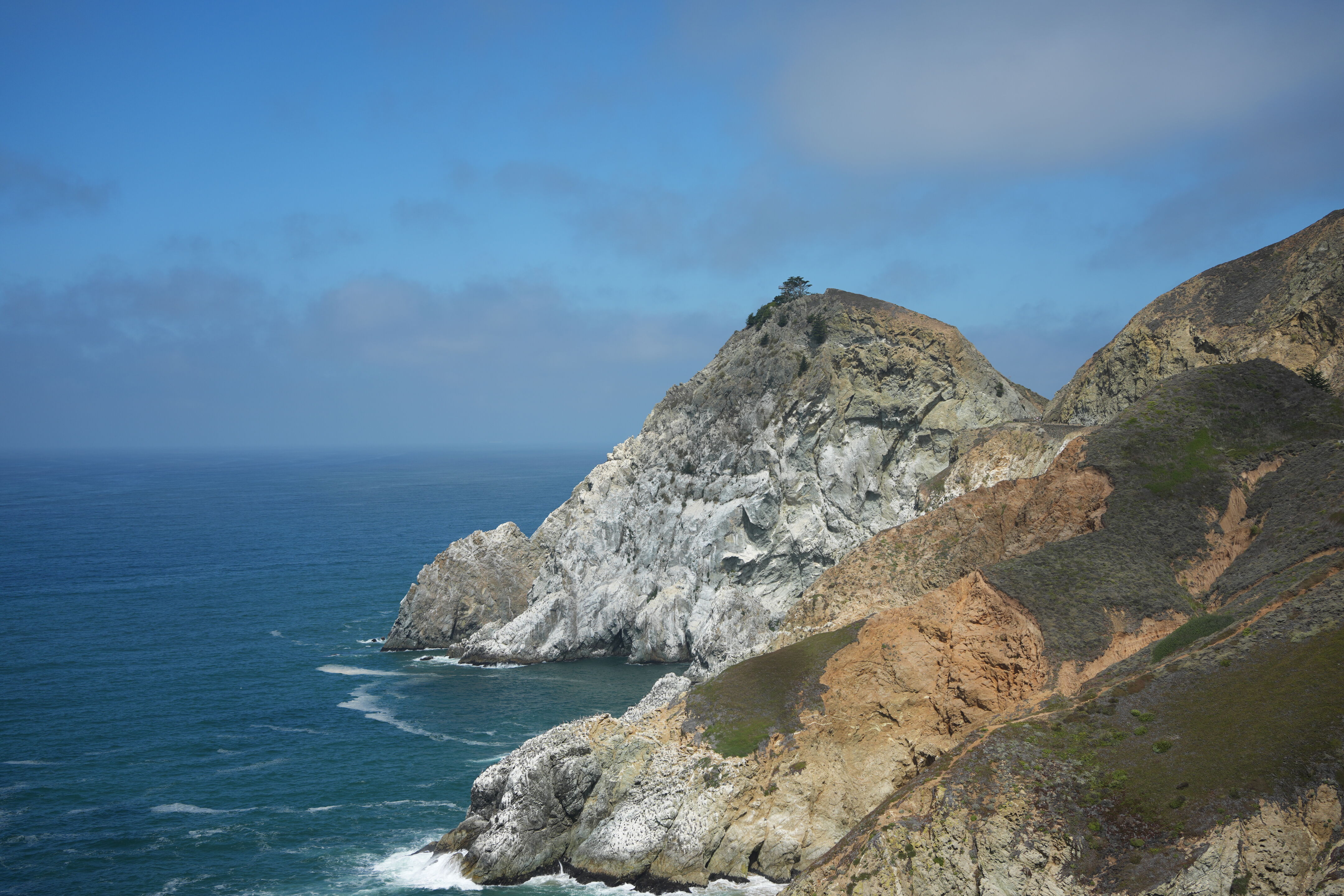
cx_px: 672
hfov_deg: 39.6
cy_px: 448
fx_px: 1867
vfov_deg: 27.0
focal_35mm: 50
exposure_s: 1/1250
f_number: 4.5
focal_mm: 50
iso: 125
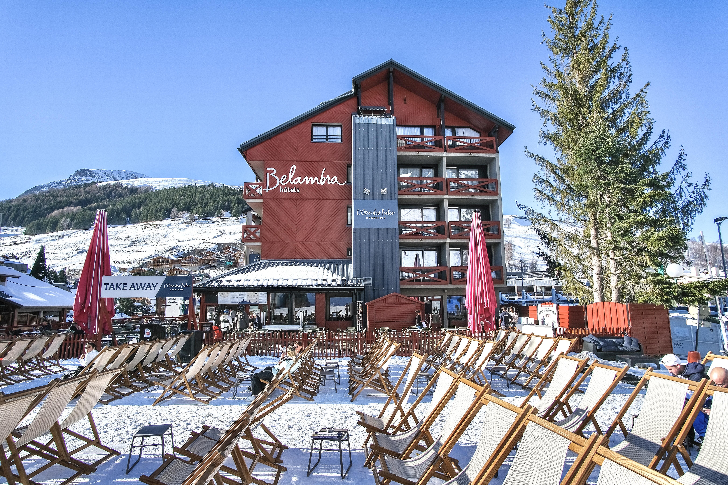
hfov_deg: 90.0
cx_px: 364
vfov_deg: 67.4
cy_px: 242
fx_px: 364
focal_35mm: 18
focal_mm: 12
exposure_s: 1/125
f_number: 13
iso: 160
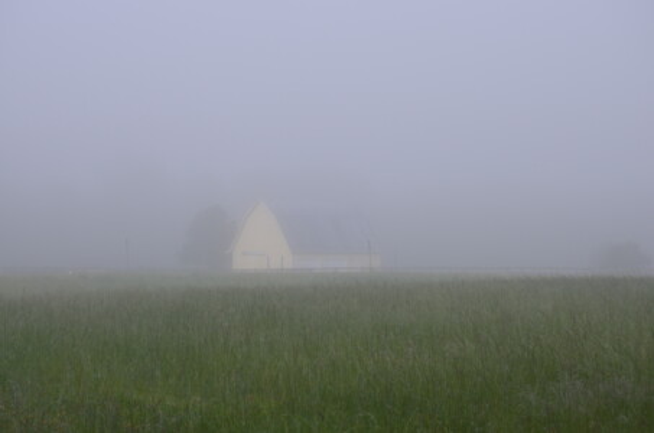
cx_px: 327
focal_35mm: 82
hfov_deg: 24.7
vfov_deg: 16.5
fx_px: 1496
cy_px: 216
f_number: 8
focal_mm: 55
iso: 200
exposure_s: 1/200
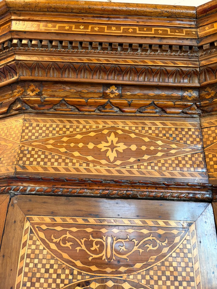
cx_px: 108
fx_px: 217
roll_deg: -2.0
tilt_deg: +21.3
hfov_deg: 53.1
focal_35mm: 26
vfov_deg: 67.3
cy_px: 144
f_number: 1.6
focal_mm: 5.96
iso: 200
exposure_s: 1/50
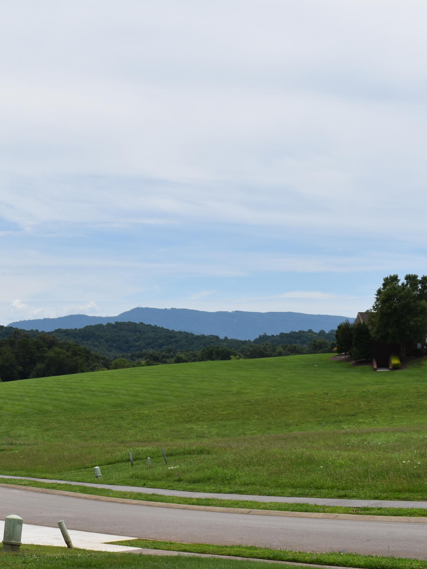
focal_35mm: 61
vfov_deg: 31.7
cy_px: 281
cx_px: -22
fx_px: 1003
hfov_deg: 22.9
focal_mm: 24
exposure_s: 1/320
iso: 100
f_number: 9
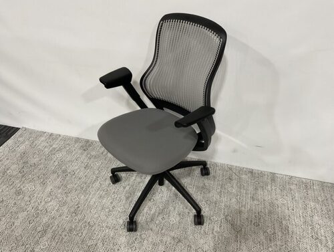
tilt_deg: -37.1
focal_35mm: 29
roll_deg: -2.2
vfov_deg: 48.4
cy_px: 126
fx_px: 280
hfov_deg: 61.6
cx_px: 167
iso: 100
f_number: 1.8
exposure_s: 1/60
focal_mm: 3
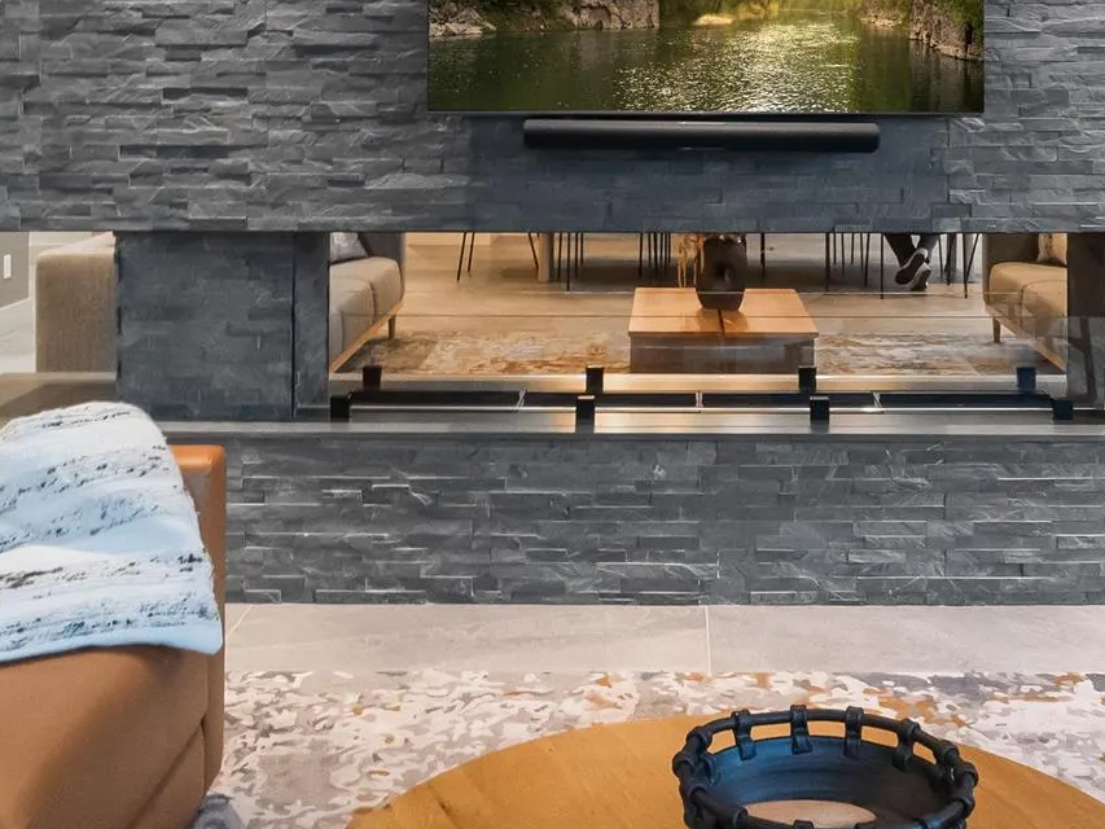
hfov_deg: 40.4
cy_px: 71
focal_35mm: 47
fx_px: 1492
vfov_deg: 29.7
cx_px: 675
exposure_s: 1/2
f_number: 9
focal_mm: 9
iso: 1000
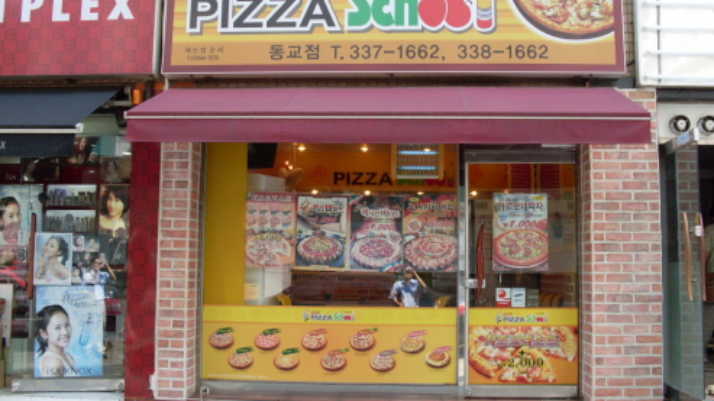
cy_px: 183
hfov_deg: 48.4
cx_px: 358
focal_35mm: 42
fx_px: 795
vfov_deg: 28.3
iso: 80
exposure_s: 1/180
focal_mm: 6.3
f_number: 2.8
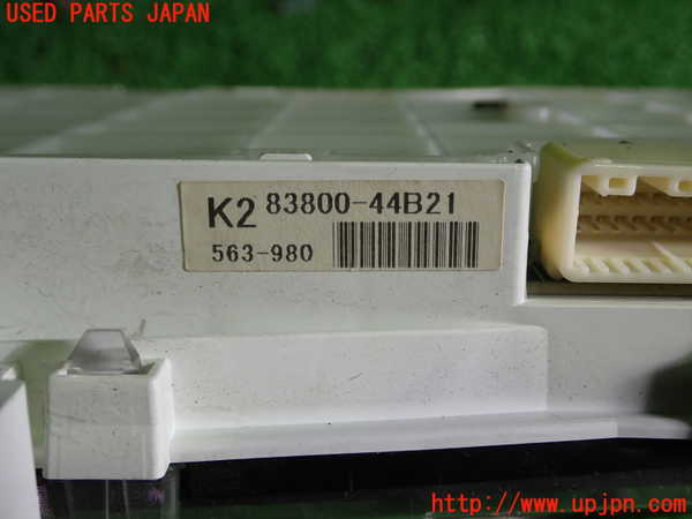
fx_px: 880
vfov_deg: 32.9
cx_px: 346
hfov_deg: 42.9
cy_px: 260
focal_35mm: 44
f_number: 2.9
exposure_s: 1/80
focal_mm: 7.84
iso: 200
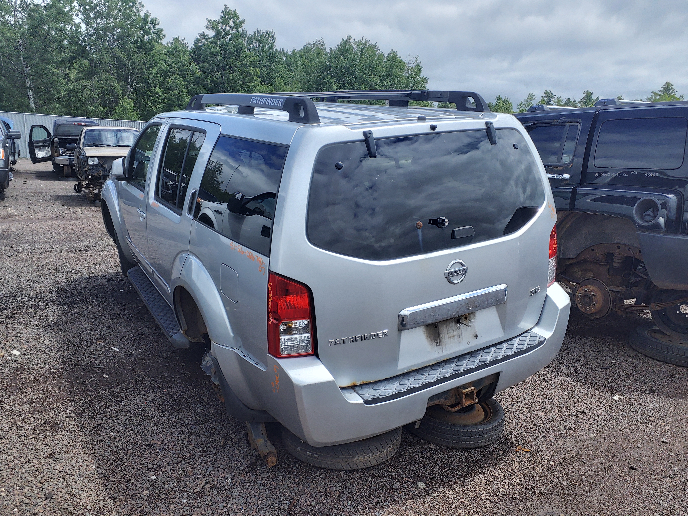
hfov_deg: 67.3
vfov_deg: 53.1
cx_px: 344
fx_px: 517
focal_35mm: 26
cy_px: 258
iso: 40
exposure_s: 1/645
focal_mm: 3.58
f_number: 1.9
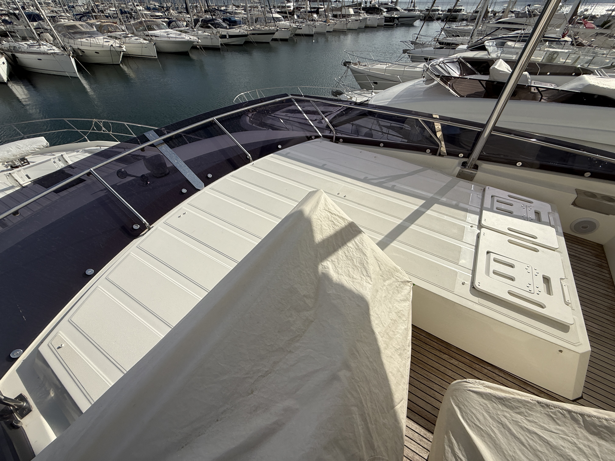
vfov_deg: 85.7
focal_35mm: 14
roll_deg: -1.2
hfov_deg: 102.1
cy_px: 230
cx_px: 308
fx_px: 249
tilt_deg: -42.9
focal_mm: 2.22
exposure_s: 1/6173
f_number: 2.2
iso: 50
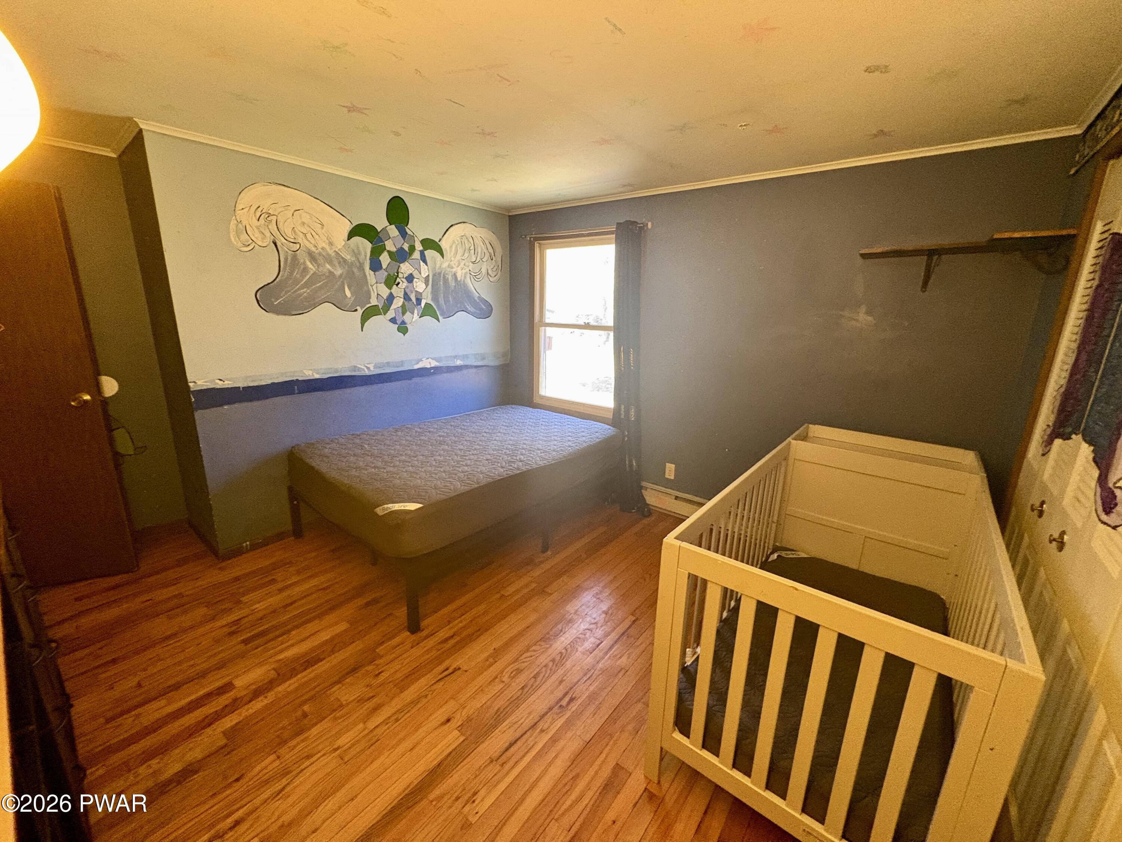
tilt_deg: -14.3
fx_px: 454
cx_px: 561
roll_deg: -2.1
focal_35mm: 14
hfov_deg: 102.1
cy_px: 421
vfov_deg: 85.7
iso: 640
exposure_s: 1/60
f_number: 2.2
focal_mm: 2.22
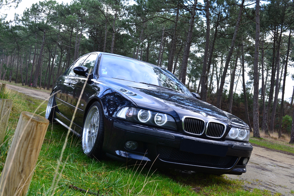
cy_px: 98
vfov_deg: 34.2
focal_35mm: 39
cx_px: 147
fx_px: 318
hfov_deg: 49.6
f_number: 8
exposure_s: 1/80
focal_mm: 26
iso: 400
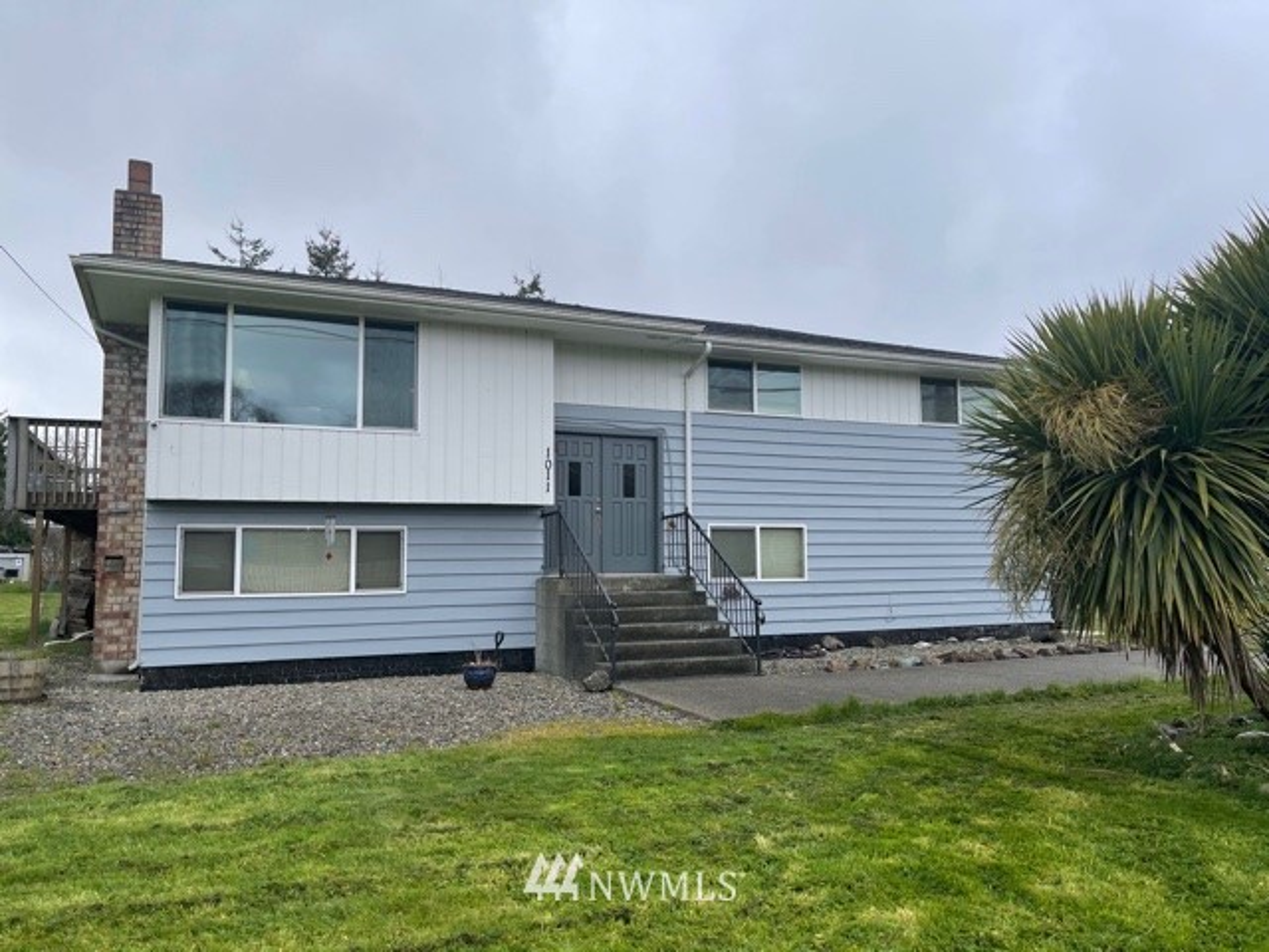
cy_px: 476
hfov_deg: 67.3
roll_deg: +0.5
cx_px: 634
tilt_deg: +5.7
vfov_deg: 53.1
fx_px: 953
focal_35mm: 26
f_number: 1.6
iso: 32
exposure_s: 1/1715
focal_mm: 5.1
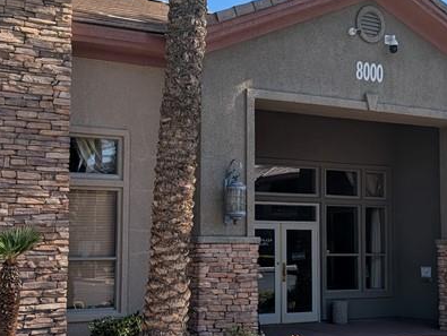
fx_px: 801
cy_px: 187
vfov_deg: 23.7
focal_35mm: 62
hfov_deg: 31.2
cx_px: 230
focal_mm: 6.9
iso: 20
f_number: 1.68
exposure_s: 1/1052
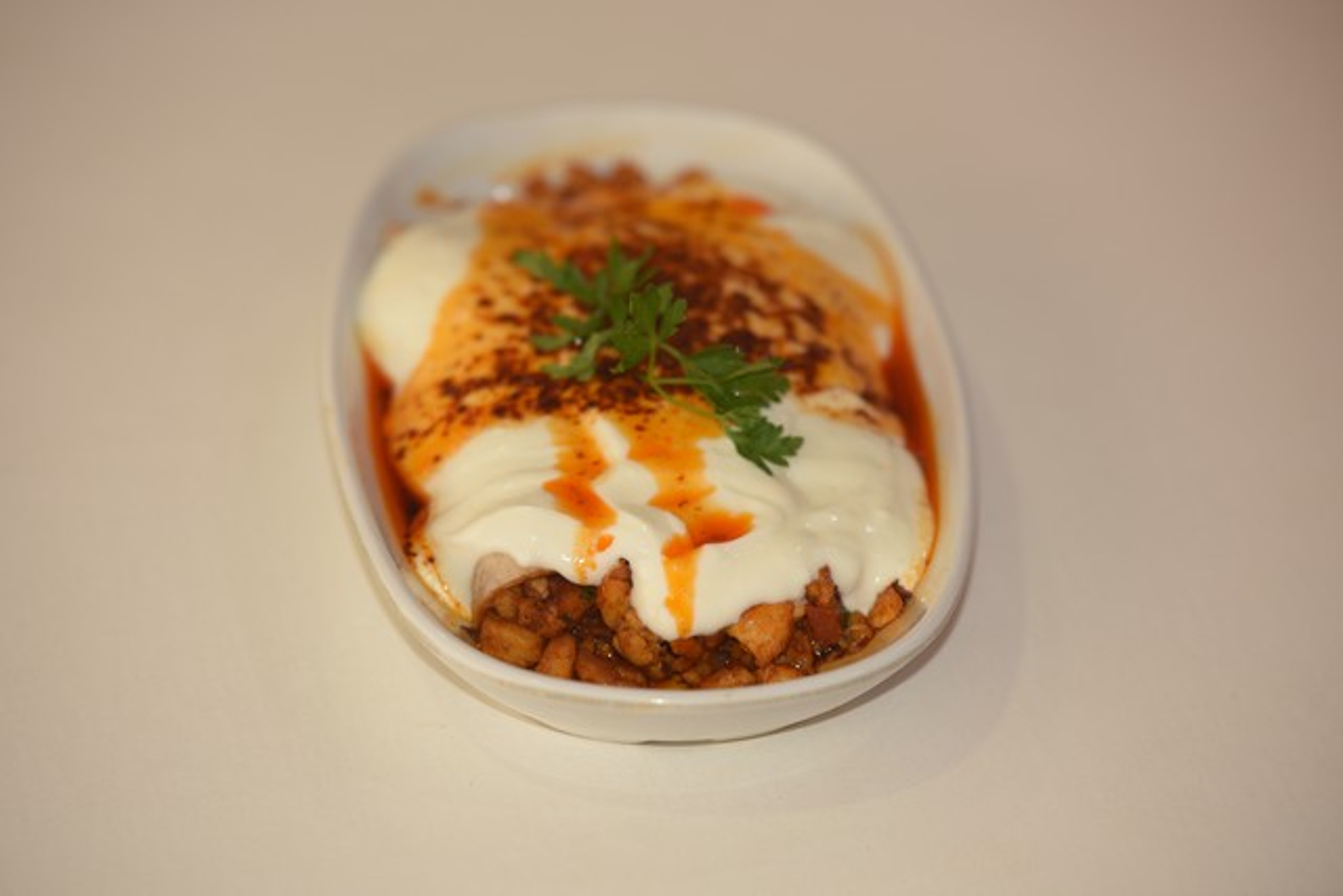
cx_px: 672
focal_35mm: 200
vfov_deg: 6.9
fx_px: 7462
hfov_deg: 10.3
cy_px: 448
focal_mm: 200
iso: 200
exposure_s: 1/50
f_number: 4
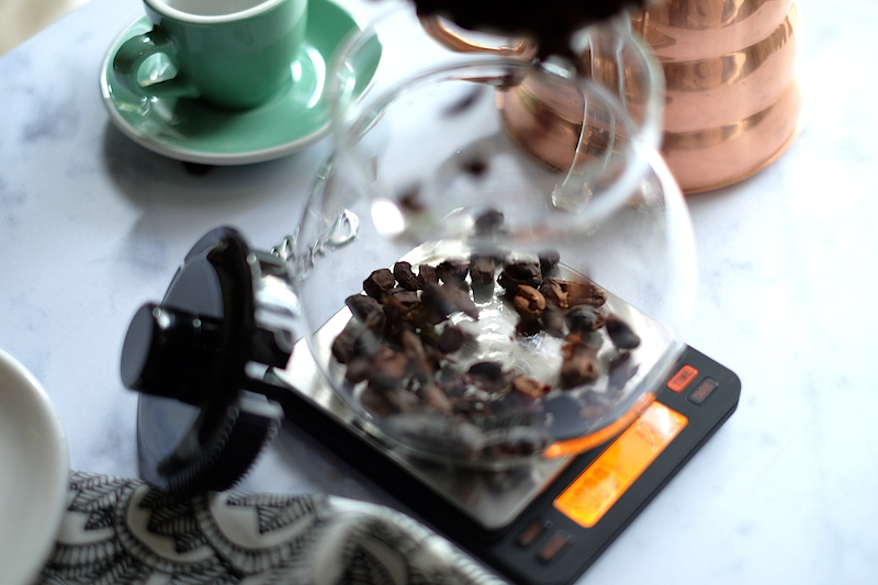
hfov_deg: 37.5
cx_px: 439
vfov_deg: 25.5
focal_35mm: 53
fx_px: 1292
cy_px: 292
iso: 400
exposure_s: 1/125
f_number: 1.4
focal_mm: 35
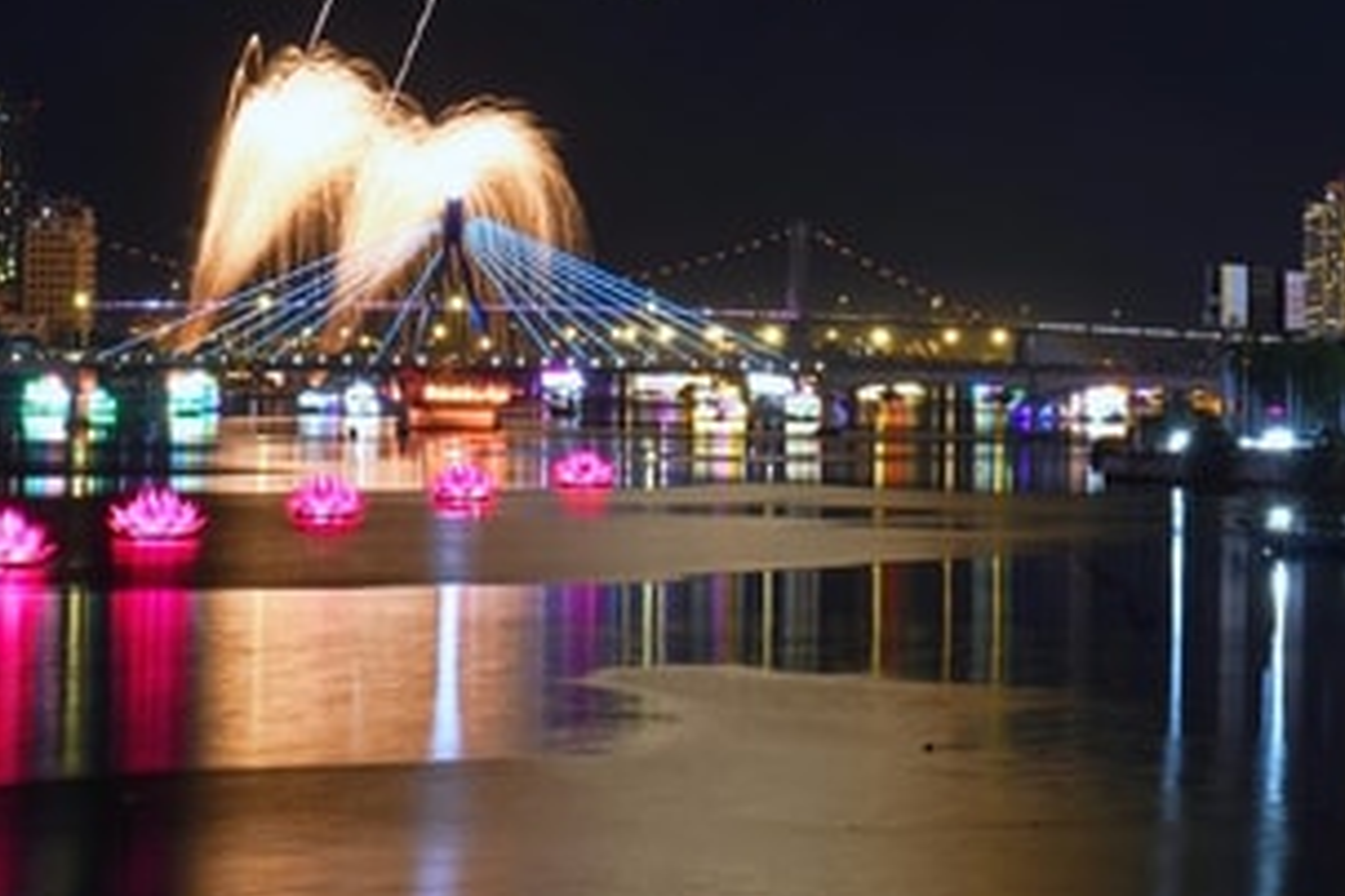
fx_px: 7771
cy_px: -191
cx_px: 692
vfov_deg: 6.6
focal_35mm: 208
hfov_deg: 9.9
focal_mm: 70
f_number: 16
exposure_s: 13
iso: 200
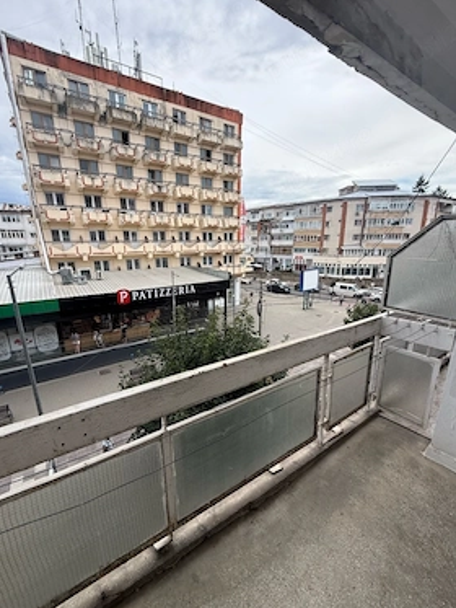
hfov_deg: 81.8
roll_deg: -0.8
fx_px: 263
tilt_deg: -14.9
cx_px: 225
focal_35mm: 15
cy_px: 313
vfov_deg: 98.1
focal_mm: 2.22
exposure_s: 1/1312
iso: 64
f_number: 2.2
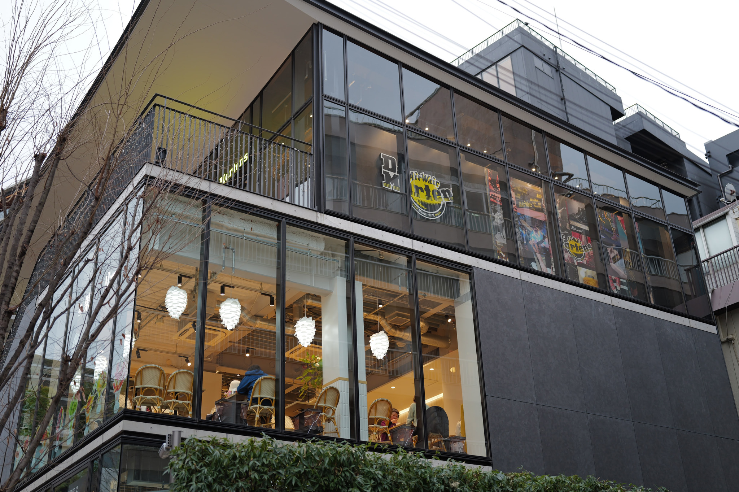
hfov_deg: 45.5
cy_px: 246
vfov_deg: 31.2
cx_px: 370
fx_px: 882
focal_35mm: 43
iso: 125
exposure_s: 1/80
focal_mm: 43
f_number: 2
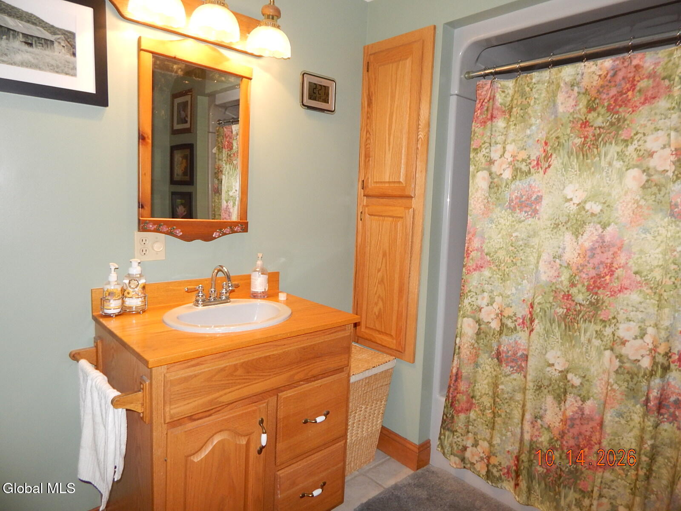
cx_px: 340
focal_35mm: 22
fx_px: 433
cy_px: 256
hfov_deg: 76.4
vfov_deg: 61.1
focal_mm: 4
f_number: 3
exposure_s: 1/30
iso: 200
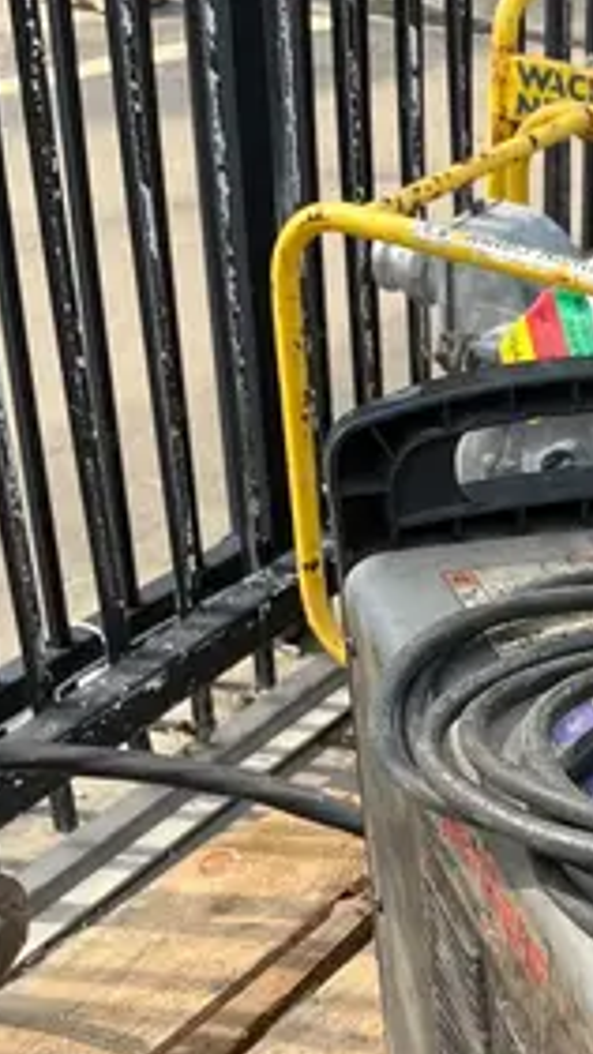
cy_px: 1307
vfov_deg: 25.3
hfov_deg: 15.2
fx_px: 2069
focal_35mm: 74
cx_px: 852
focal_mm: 5.1
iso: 50
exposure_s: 1/1212
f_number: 1.6
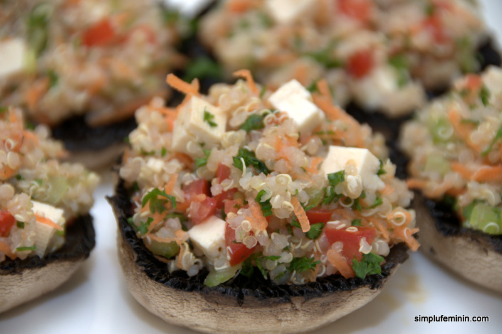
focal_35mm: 255
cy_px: 167
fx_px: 3555
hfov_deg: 8.1
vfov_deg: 5.4
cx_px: 251
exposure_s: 1/60
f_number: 5.6
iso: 200
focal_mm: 170
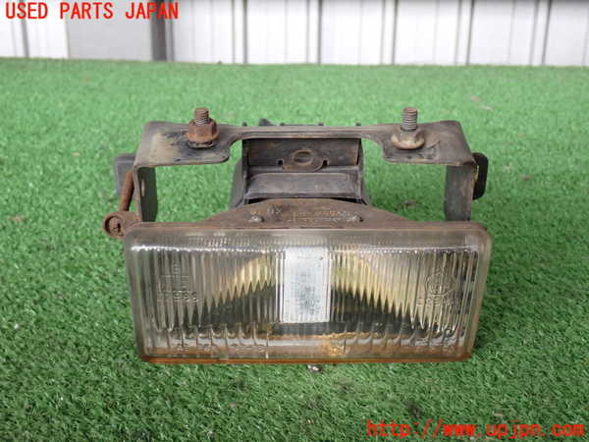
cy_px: 221
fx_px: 851
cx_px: 294
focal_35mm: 50
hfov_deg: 38.2
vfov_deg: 29.1
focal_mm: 9.01
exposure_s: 1/50
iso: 320
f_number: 3.2
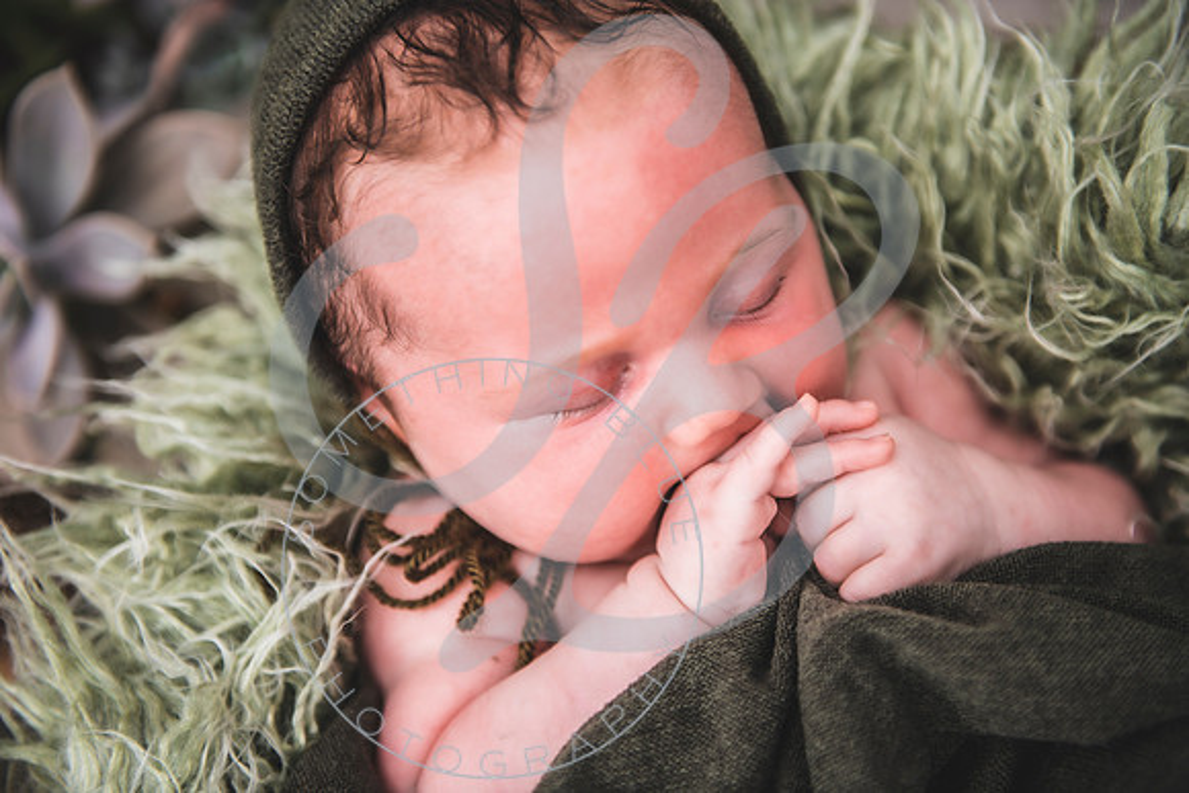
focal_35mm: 56
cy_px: 396
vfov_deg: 24.2
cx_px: 594
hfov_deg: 35.6
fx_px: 1850
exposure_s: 1/800
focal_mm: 56
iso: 100
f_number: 2.8
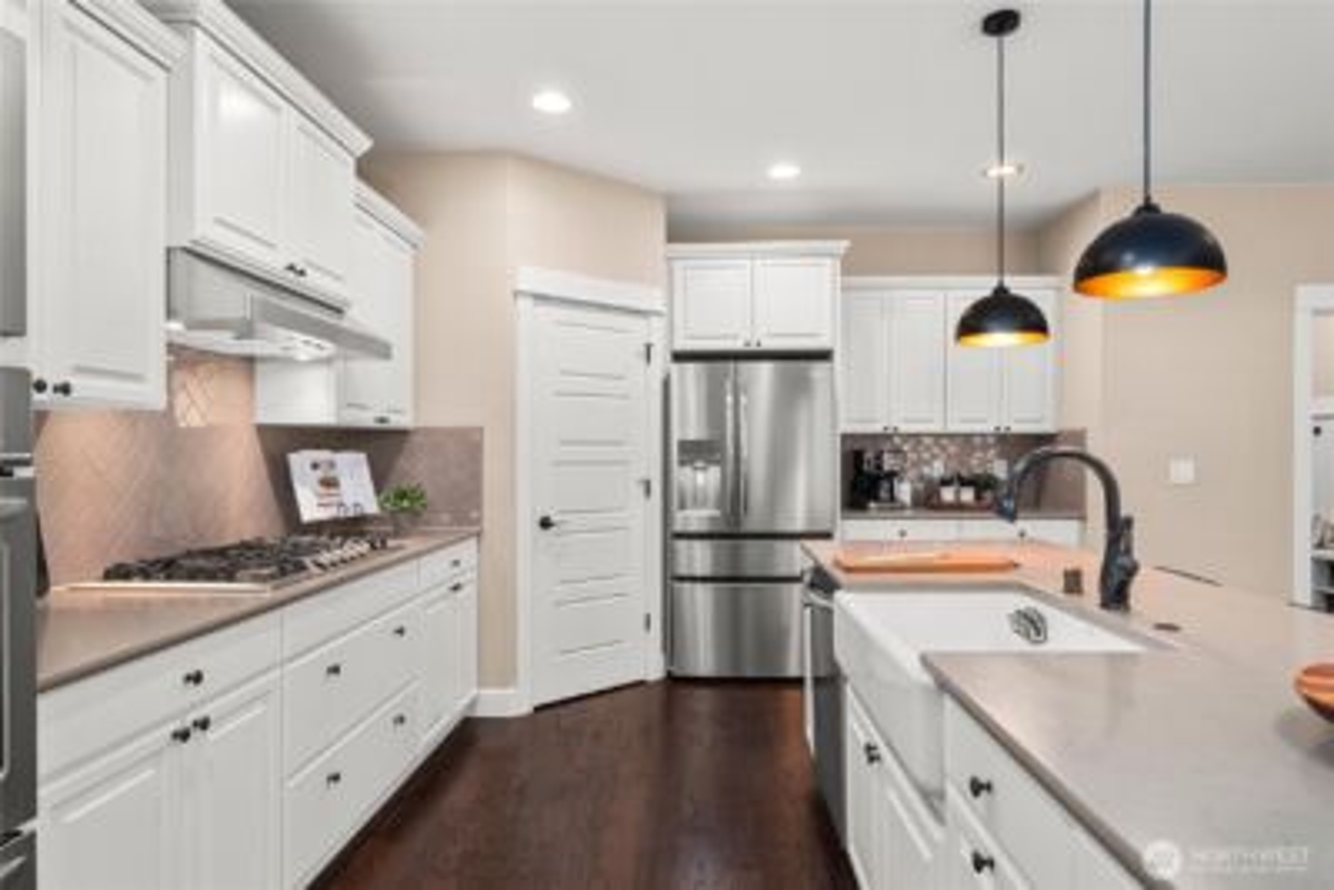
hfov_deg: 86.9
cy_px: 445
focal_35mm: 19
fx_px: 704
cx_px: 667
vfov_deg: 64.6
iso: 640
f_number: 4.5
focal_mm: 19
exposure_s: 1/30
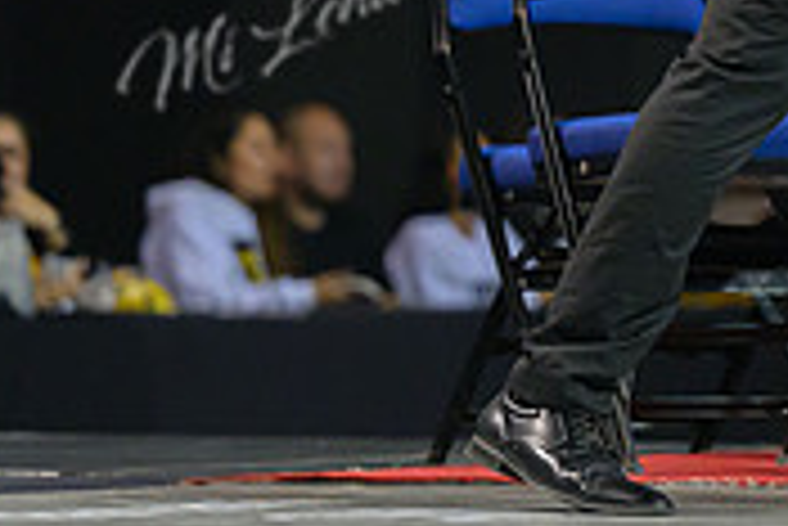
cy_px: -339
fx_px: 11041
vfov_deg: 2.7
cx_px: 1150
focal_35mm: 504
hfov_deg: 4.1
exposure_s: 1/800
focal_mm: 120
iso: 3200
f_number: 2.8
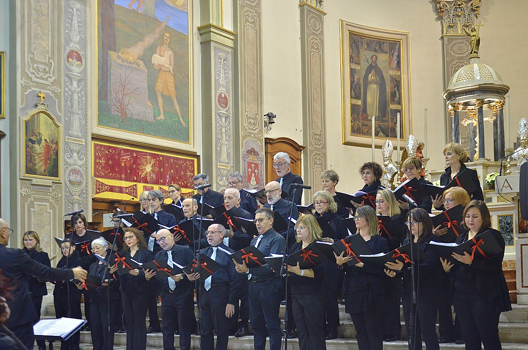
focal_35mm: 51
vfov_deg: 26.4
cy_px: 175
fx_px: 746
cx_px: 264
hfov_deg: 39.0
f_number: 5
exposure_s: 1/20
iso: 1600
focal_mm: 34
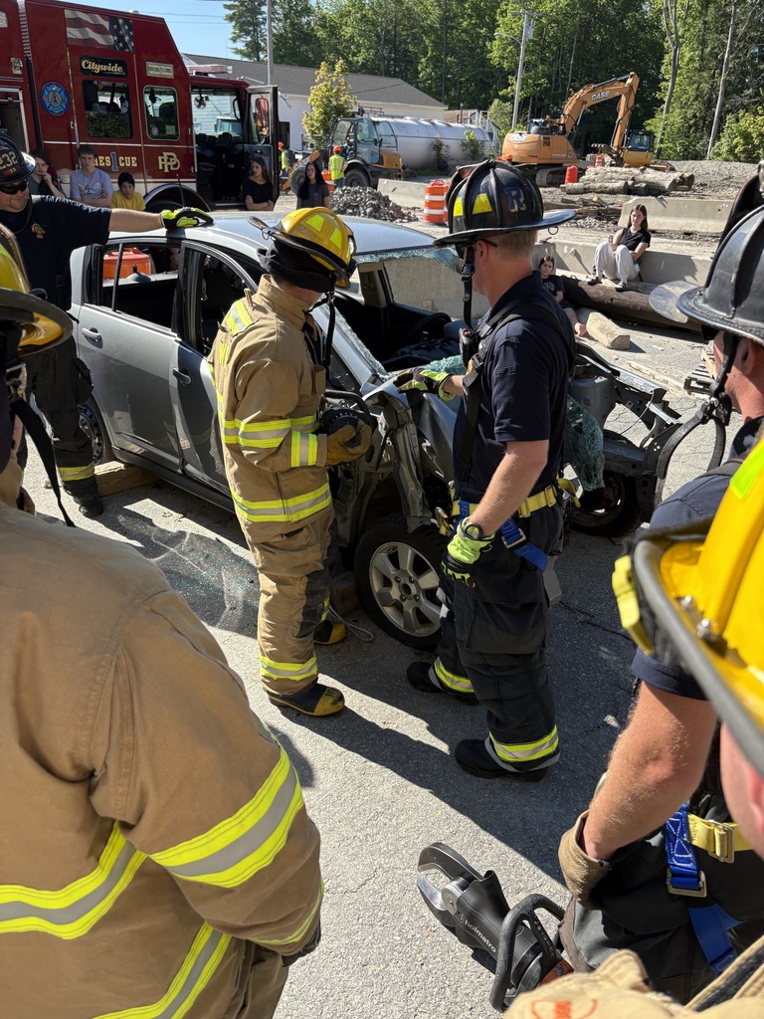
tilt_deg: -23.0
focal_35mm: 26
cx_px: 382
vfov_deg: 67.3
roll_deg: -1.3
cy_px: 510
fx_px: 765
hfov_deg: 53.1
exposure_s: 1/1196
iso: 50
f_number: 1.6
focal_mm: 5.96
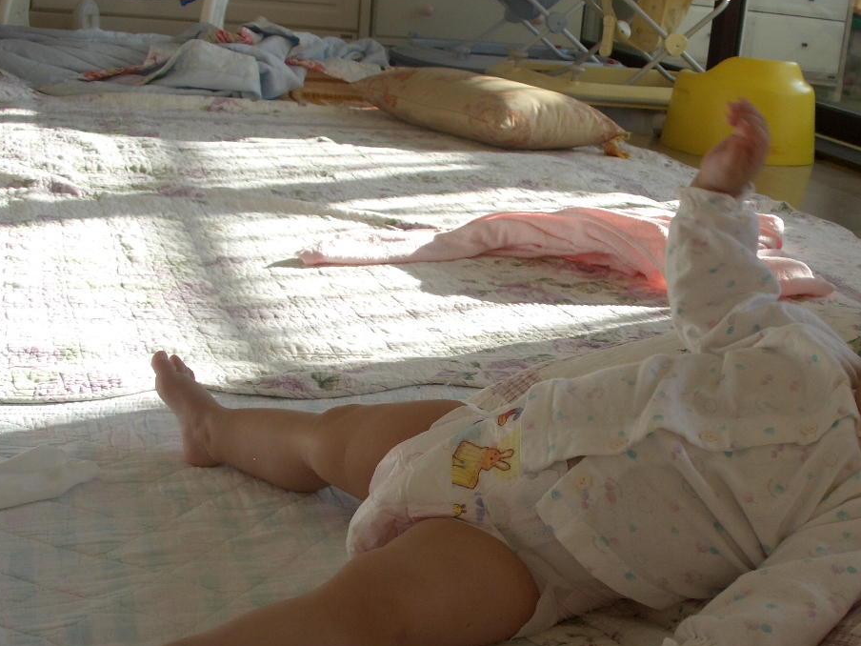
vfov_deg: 28.4
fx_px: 1269
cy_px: 415
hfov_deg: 36.9
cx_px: 603
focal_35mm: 51
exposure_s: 1/200
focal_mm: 7.8
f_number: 3.6
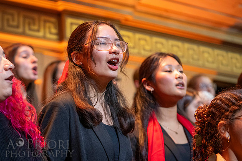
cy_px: 113
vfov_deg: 12.6
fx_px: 729
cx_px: 72
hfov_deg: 18.8
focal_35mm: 108
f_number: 2.8
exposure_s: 1/200
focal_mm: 77
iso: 4000
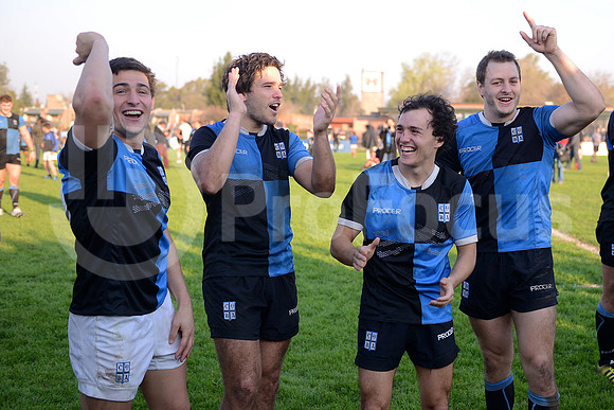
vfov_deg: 33.4
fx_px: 682
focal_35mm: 40
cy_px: 205
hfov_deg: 48.4
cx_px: 307
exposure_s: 1/1000
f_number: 2.8
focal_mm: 40
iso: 560
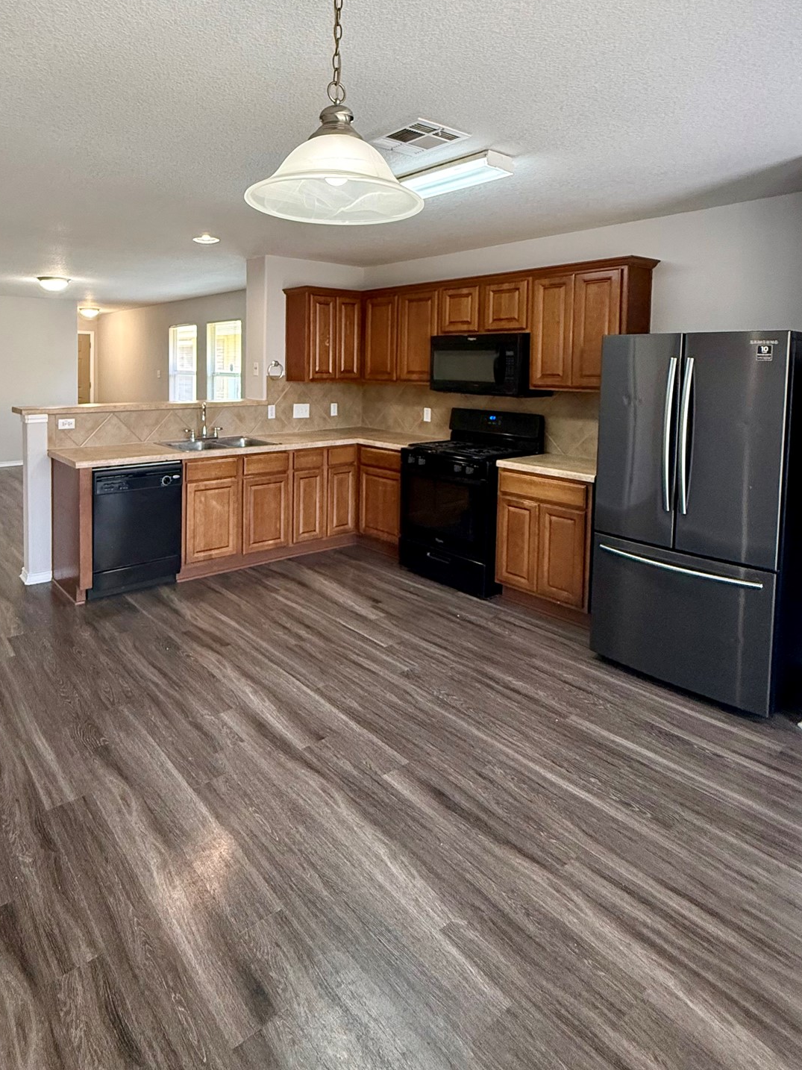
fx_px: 618
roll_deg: -1.8
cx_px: 276
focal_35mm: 20
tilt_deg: -2.6
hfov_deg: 64.5
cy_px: 395
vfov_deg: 80.1
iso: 320
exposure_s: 1/120
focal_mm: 2.22
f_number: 2.2
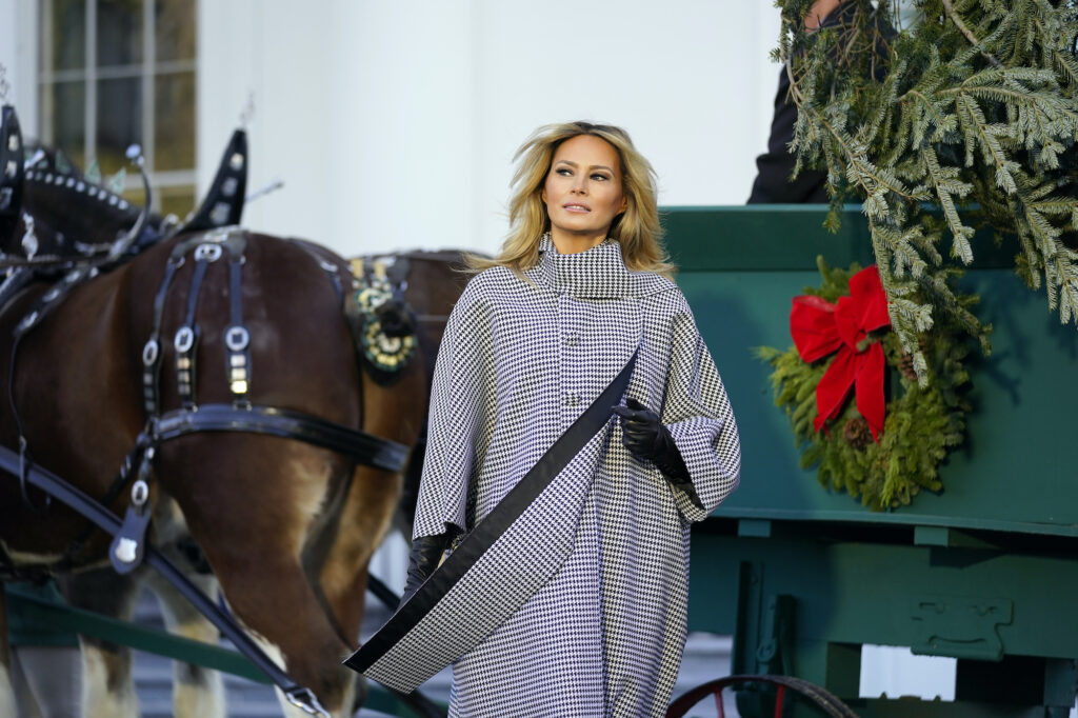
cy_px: 359
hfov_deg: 16.7
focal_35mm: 123
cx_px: 539
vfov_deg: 11.1
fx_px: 3682
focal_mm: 123
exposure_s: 1/1600
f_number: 2.8
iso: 640
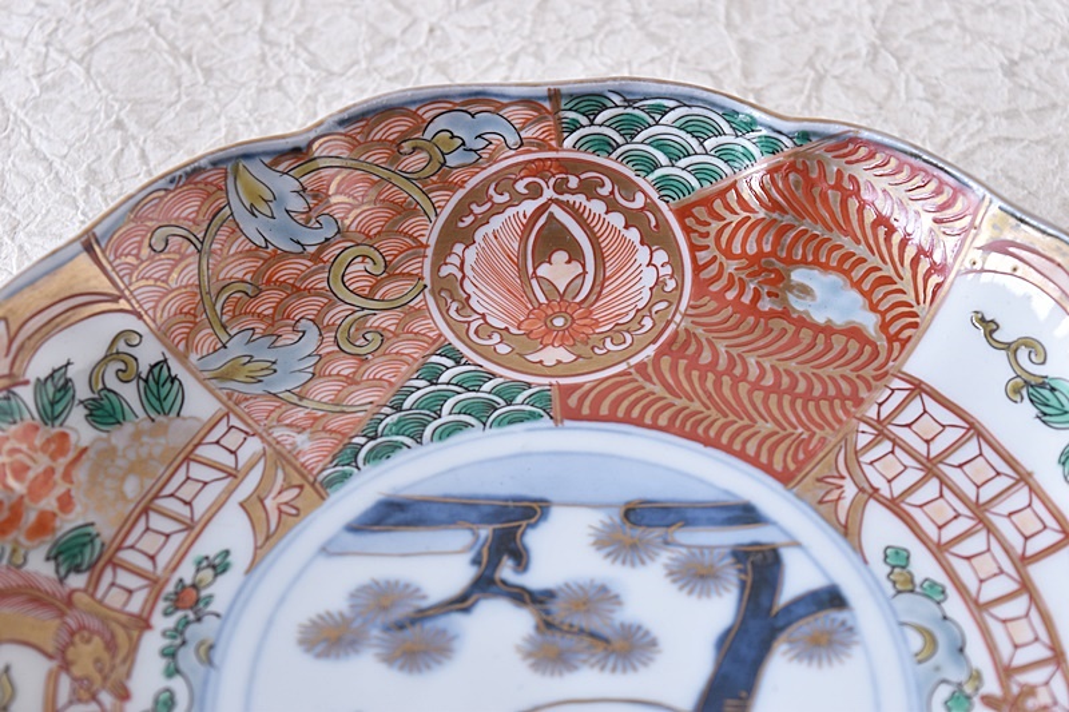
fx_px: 2449
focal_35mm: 82
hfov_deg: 24.6
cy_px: 356
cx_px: 534
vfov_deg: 16.5
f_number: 5.6
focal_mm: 55
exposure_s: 1/4
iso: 400
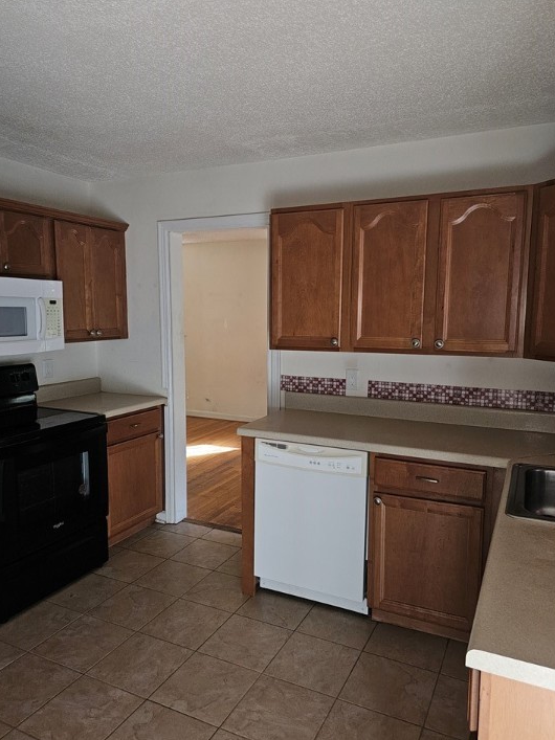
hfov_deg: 54.8
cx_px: 264
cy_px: 382
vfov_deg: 69.4
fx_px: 535
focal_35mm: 25
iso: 100
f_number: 1.7
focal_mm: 6.3
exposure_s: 1/30
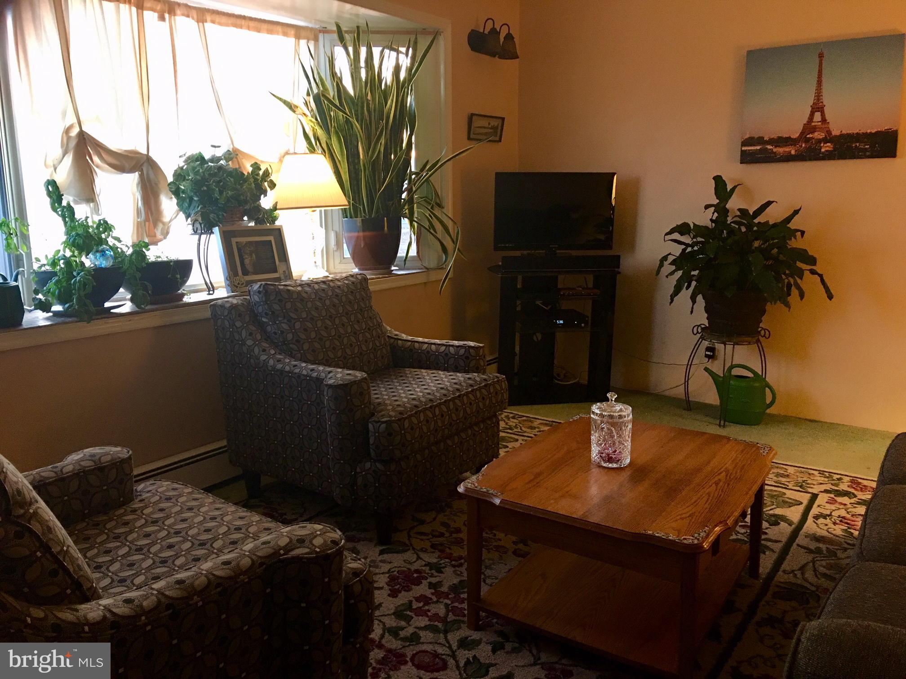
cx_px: 453
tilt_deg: -9.8
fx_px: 759
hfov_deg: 61.7
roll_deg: +0.7
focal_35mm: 29
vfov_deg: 48.2
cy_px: 340
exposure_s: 1/15
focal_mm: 4.15
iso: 80
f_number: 2.2
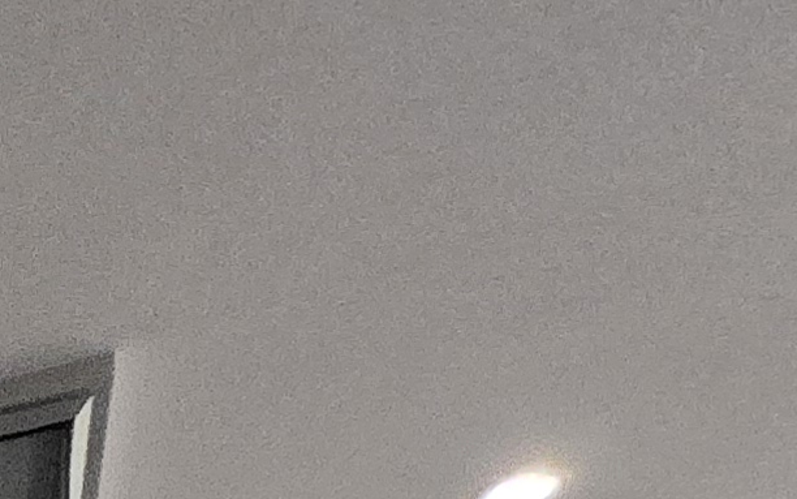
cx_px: -1044
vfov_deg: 9.4
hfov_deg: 15.2
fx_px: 1956
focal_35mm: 90
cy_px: 1704
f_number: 2.2
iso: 1000
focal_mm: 1.7
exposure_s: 1/50
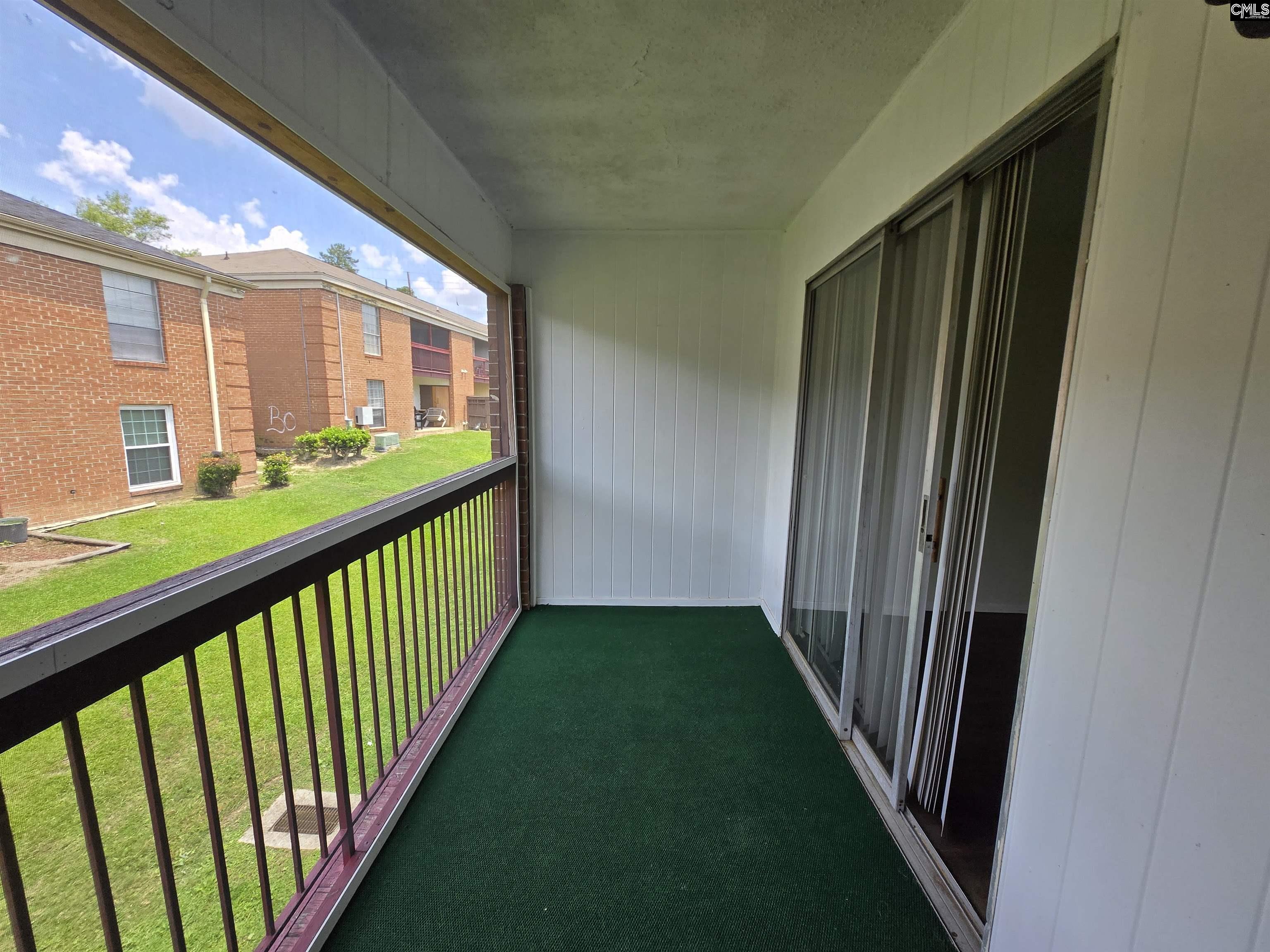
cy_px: 476
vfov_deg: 89.9
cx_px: 635
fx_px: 477
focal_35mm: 13
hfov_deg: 106.2
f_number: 2.2
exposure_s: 1/140
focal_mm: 1.7
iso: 25
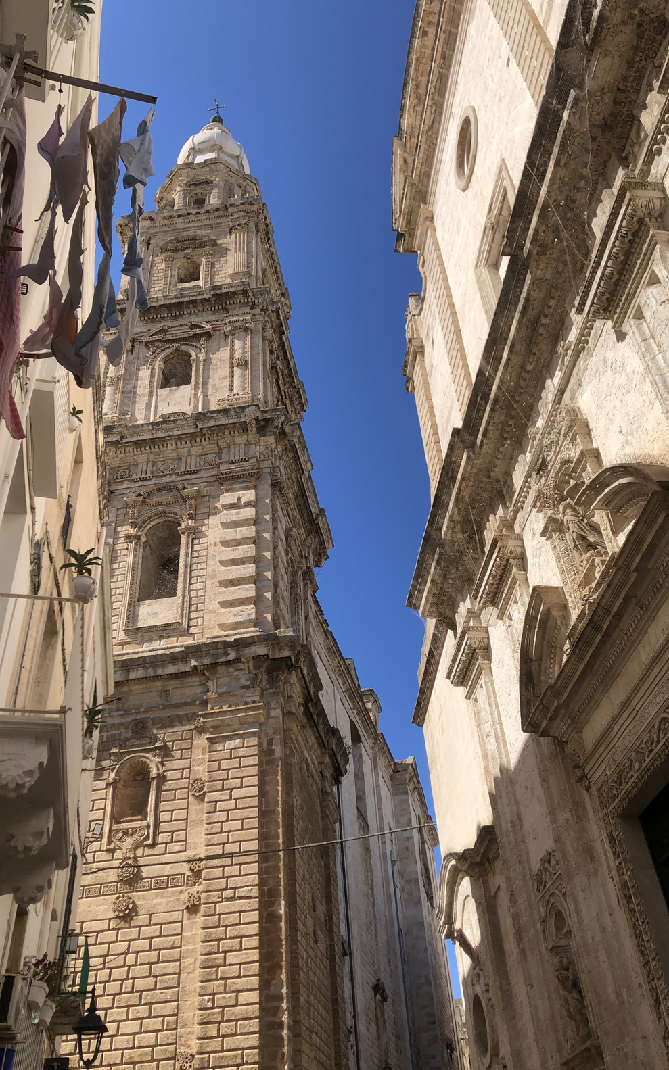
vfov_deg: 62.9
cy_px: 536
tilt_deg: +40.3
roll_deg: +5.0
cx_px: 341
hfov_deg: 41.8
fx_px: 875
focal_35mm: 30
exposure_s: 1/2024
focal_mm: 4
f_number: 1.8
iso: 20
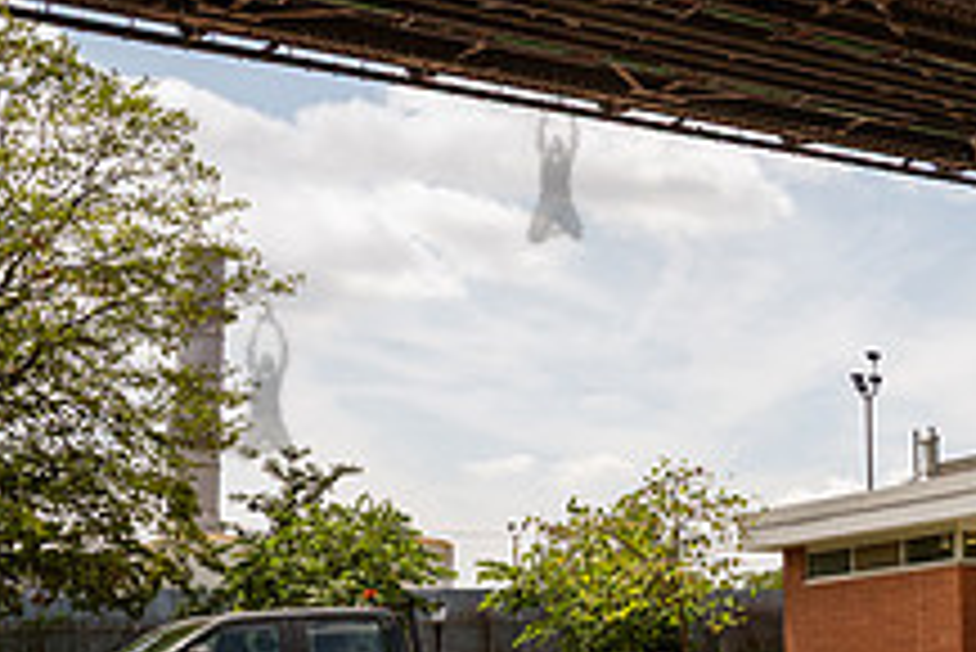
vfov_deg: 21.3
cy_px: 380
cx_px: 1133
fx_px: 1736
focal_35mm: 64
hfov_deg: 28.0
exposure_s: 1/800
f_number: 5.6
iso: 200
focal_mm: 24
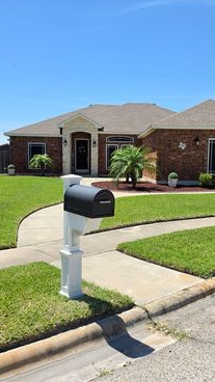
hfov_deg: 34.5
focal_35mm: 34
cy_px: 190
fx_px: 345
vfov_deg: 58.0
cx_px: 129
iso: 64
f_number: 1.4
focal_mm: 6.5
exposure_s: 1/5151
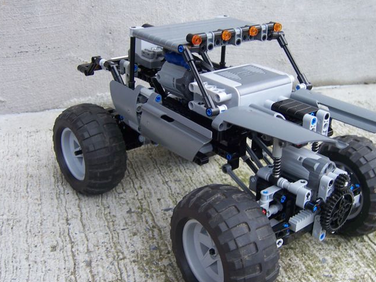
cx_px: 200
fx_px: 489
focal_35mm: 45
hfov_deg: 42.1
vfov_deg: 32.2
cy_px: 135
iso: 80
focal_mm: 6.2
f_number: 2.8
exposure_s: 1/125
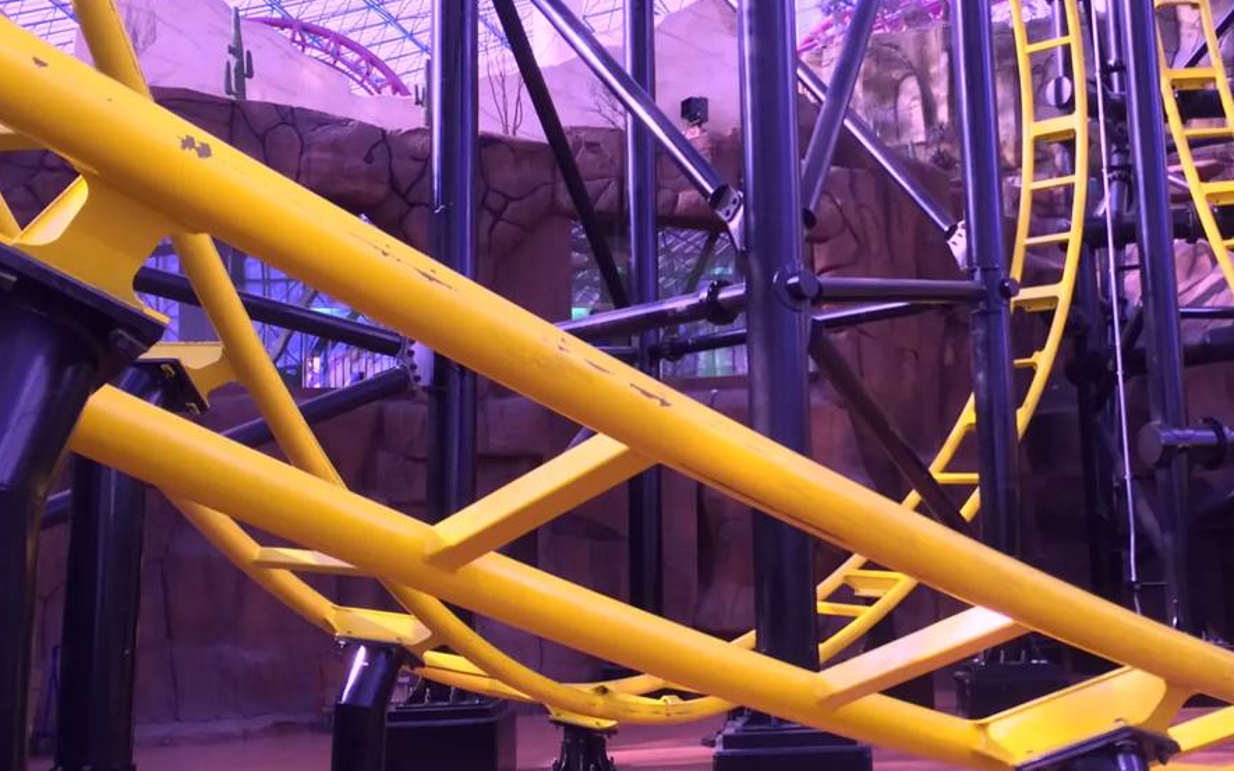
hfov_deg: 43.1
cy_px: 269
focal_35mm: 46
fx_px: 1547
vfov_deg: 27.8
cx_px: 788
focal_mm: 4.12
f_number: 2.2
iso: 80
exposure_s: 1/30
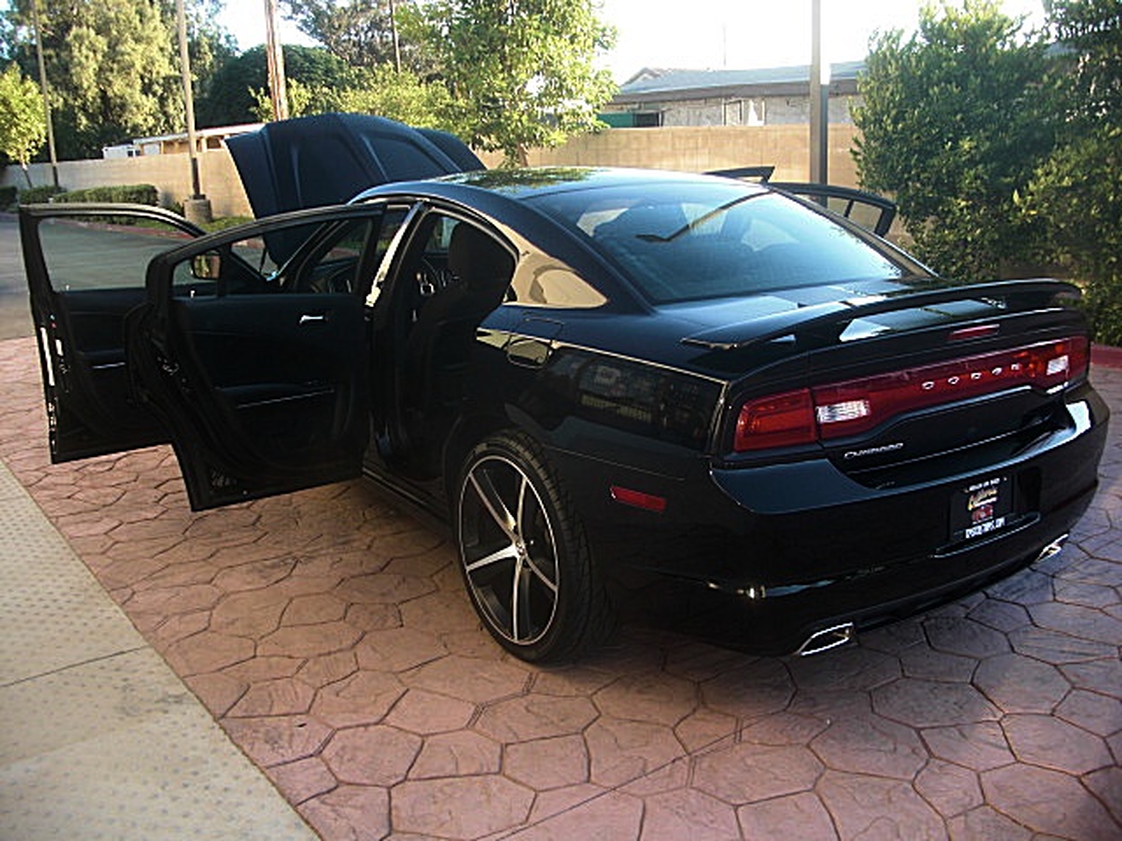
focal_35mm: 36
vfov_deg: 39.7
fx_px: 1167
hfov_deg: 51.4
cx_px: 561
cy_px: 420
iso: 50
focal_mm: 6.3
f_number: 2.8
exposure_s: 1/80
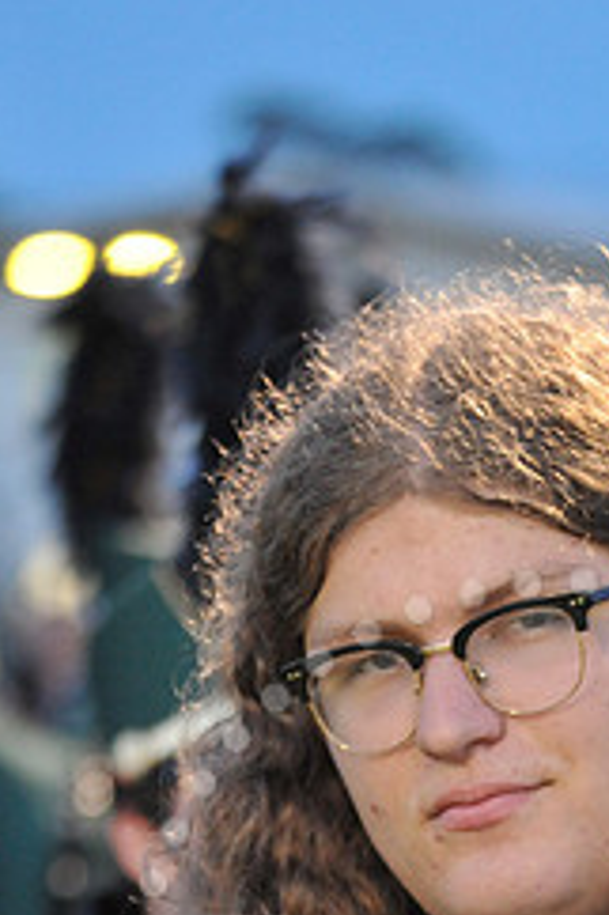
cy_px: 1021
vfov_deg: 5.7
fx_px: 9147
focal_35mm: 360
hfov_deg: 3.8
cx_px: 575
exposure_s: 1/125
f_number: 5
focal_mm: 150
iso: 4000
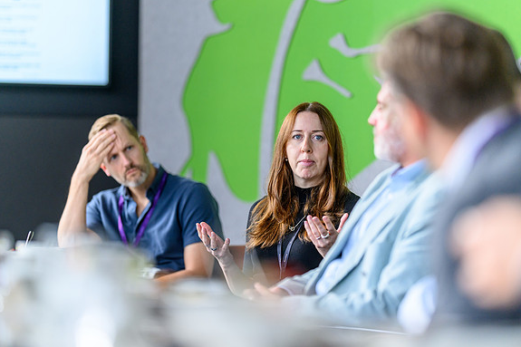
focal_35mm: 142
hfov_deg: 14.5
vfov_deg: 9.7
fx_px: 2054
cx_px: 261
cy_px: 174
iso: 640
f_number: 1.8
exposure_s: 1/1000
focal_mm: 135
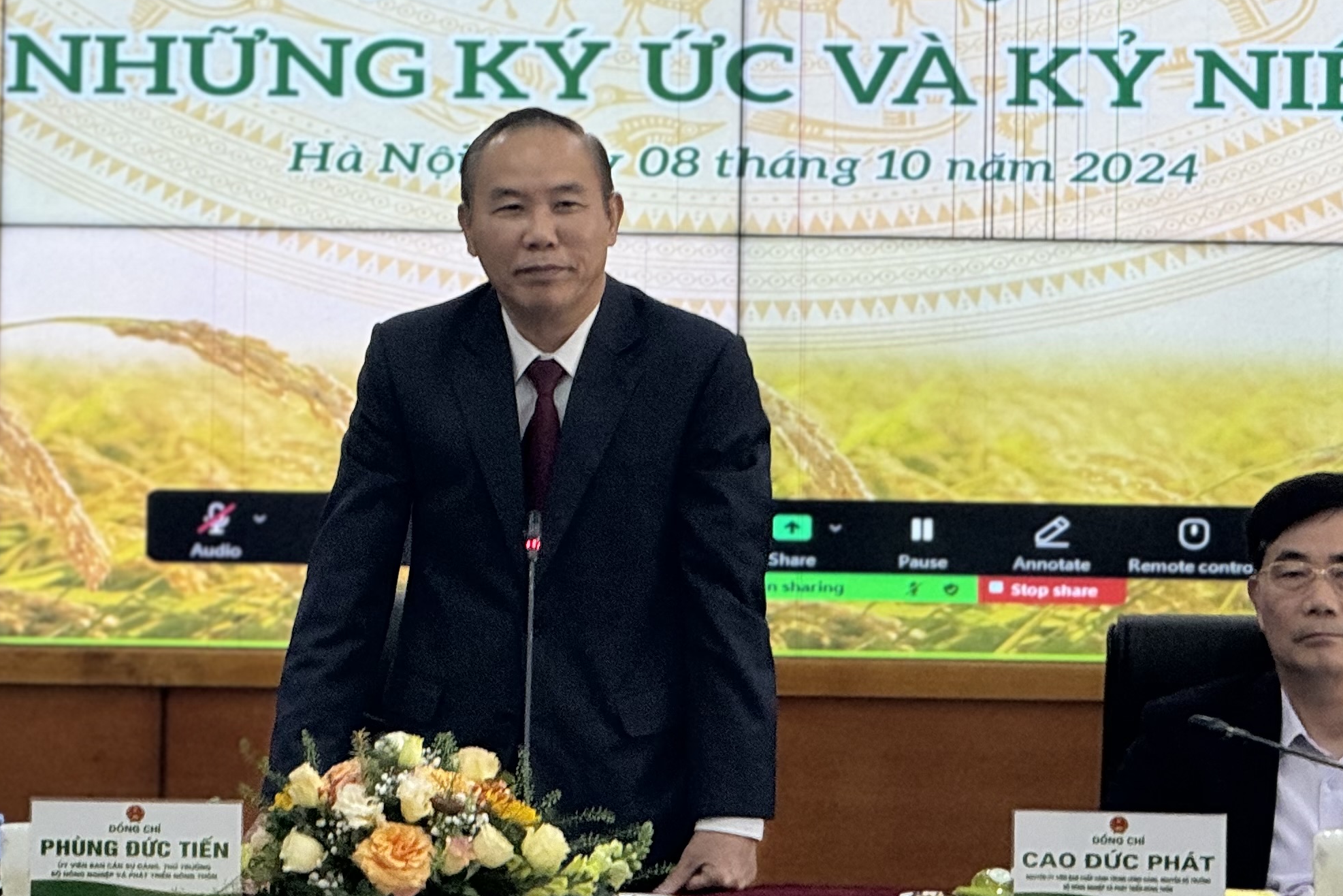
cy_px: -9
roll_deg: +1.4
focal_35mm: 255
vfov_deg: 5.4
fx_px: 9514
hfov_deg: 8.1
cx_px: 535
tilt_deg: +0.6
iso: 80
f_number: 2.8
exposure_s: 1/100
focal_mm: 15.66
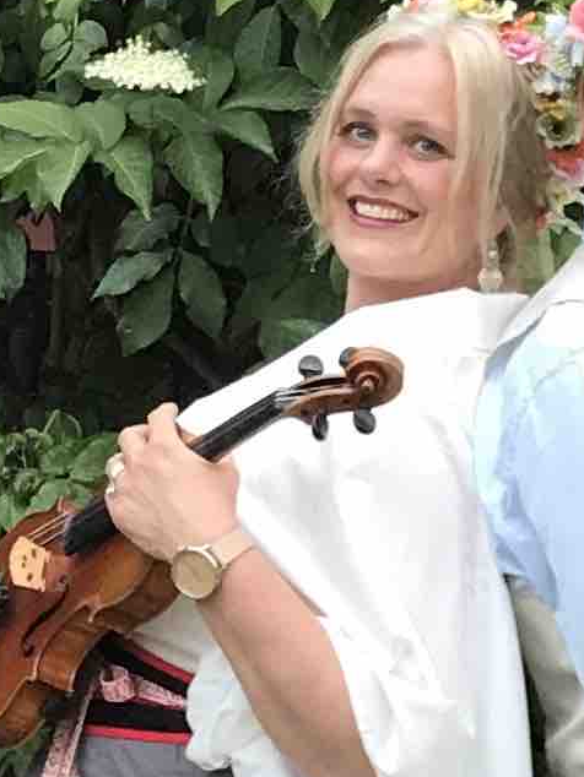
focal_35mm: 178
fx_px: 4001
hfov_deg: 8.3
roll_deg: -3.2
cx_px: 153
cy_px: 239
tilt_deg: +3.3
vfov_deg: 11.1
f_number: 1.8
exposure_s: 1/33
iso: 20
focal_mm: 3.99
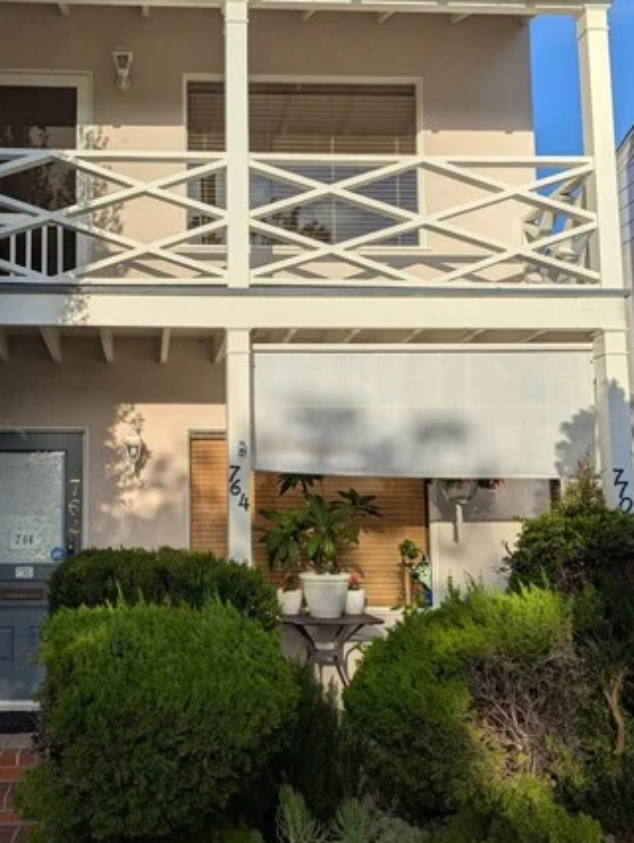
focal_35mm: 36
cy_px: 434
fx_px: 878
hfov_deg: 39.0
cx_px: 182
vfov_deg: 51.3
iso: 47
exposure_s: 1/2463
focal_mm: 6.81
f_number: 1.85
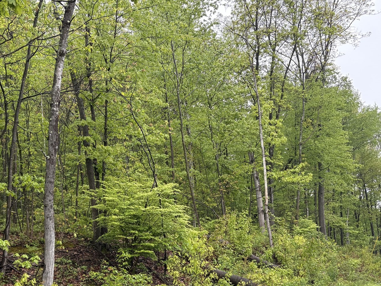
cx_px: 163
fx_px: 473
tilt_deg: +8.1
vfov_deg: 33.0
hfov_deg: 43.7
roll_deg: +3.8
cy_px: 215
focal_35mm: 43
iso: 125
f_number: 1.6
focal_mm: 5.96
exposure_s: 1/167
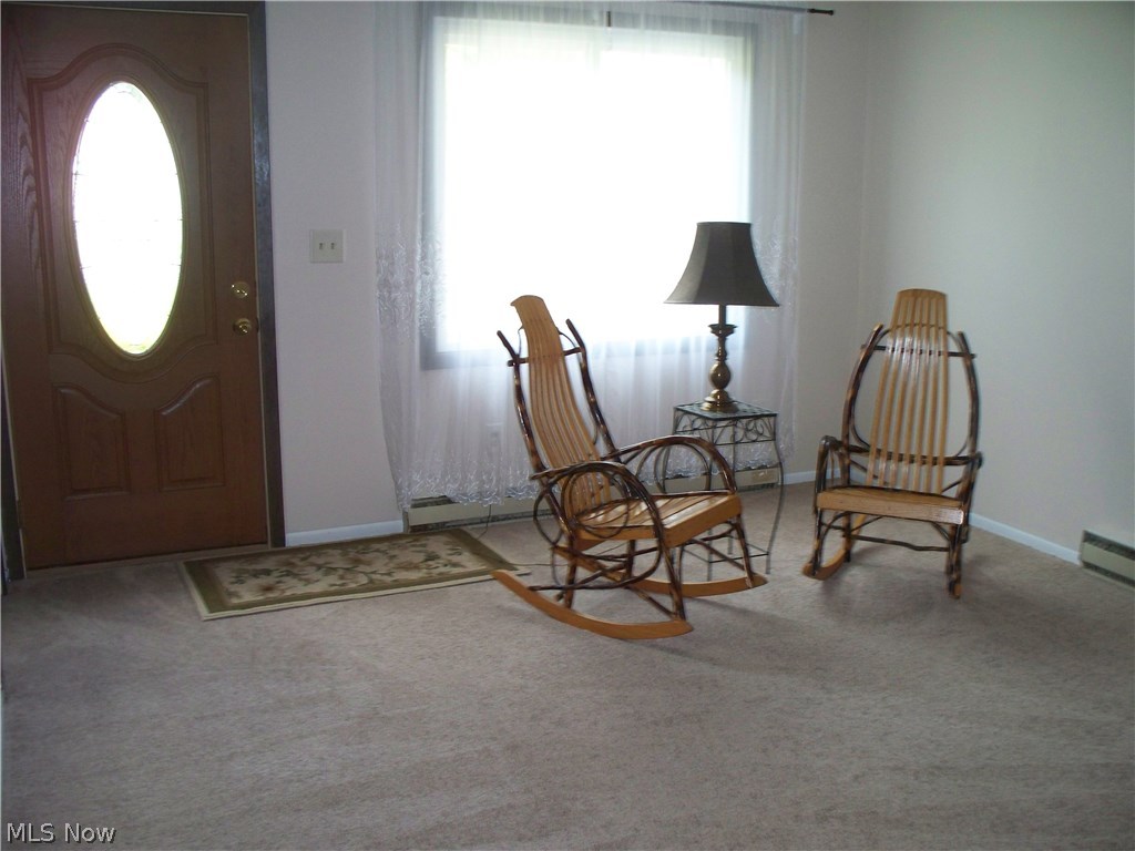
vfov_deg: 39.7
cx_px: 568
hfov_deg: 51.4
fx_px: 1180
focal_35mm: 36
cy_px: 426
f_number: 2.8
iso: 200
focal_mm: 7.54
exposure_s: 1/40
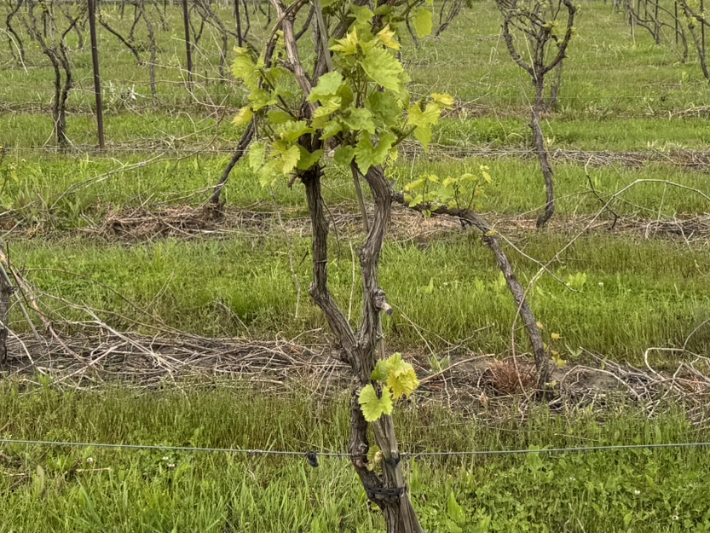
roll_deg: +0.6
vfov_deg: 24.4
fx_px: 1210
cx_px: 361
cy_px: 101
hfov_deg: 32.7
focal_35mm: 59
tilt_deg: -7.0
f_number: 1.78
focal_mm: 6.76
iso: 80
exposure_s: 1/1026
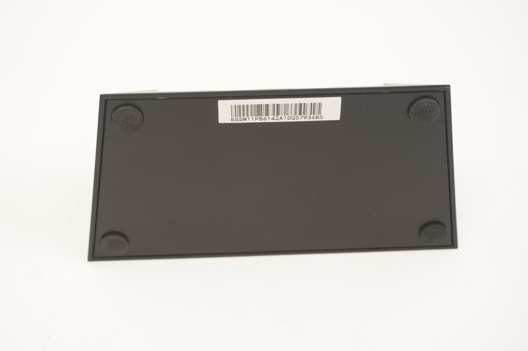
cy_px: 176
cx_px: 264
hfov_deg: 40.0
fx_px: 725
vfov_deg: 27.2
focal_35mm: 50
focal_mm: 33
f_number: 5.6
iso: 400
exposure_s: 1/13
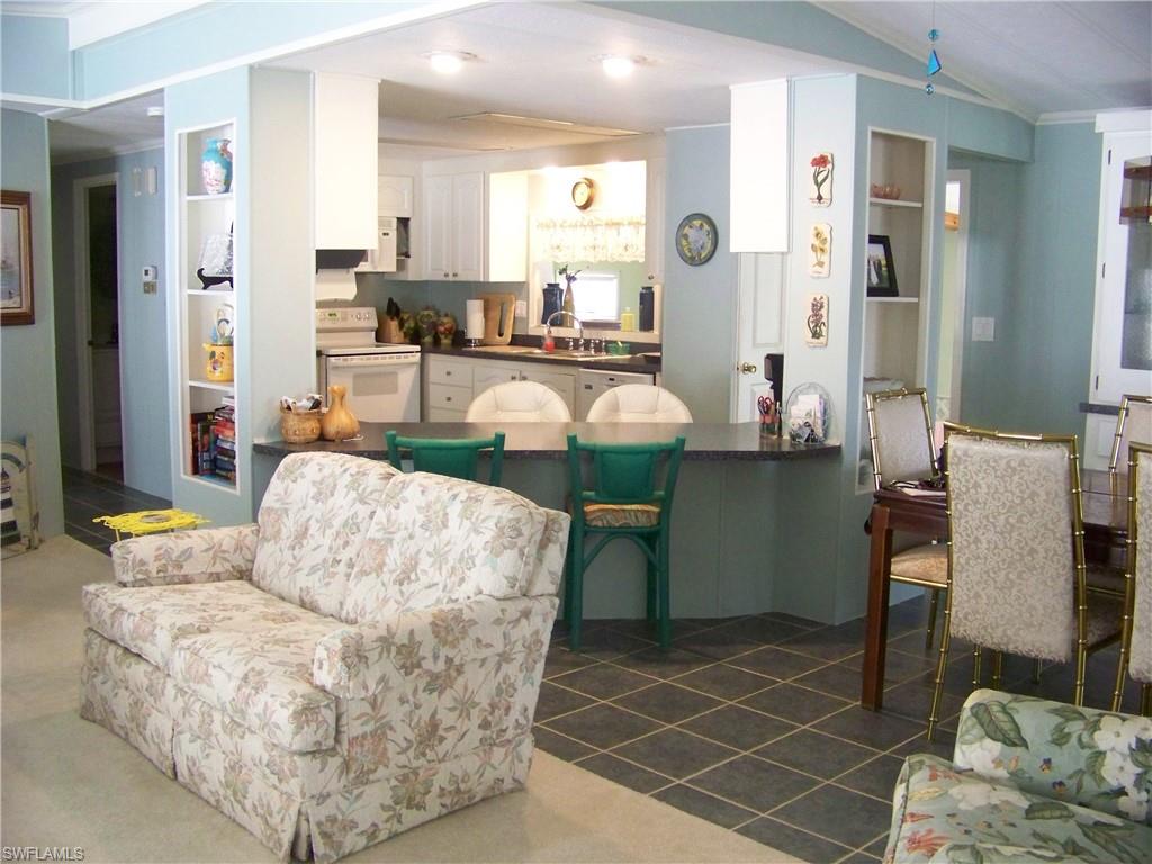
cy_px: 432
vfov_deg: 39.7
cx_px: 576
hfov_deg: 51.4
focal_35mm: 36
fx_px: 1198
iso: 320
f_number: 2.8
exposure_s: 1/30
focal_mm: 5.85
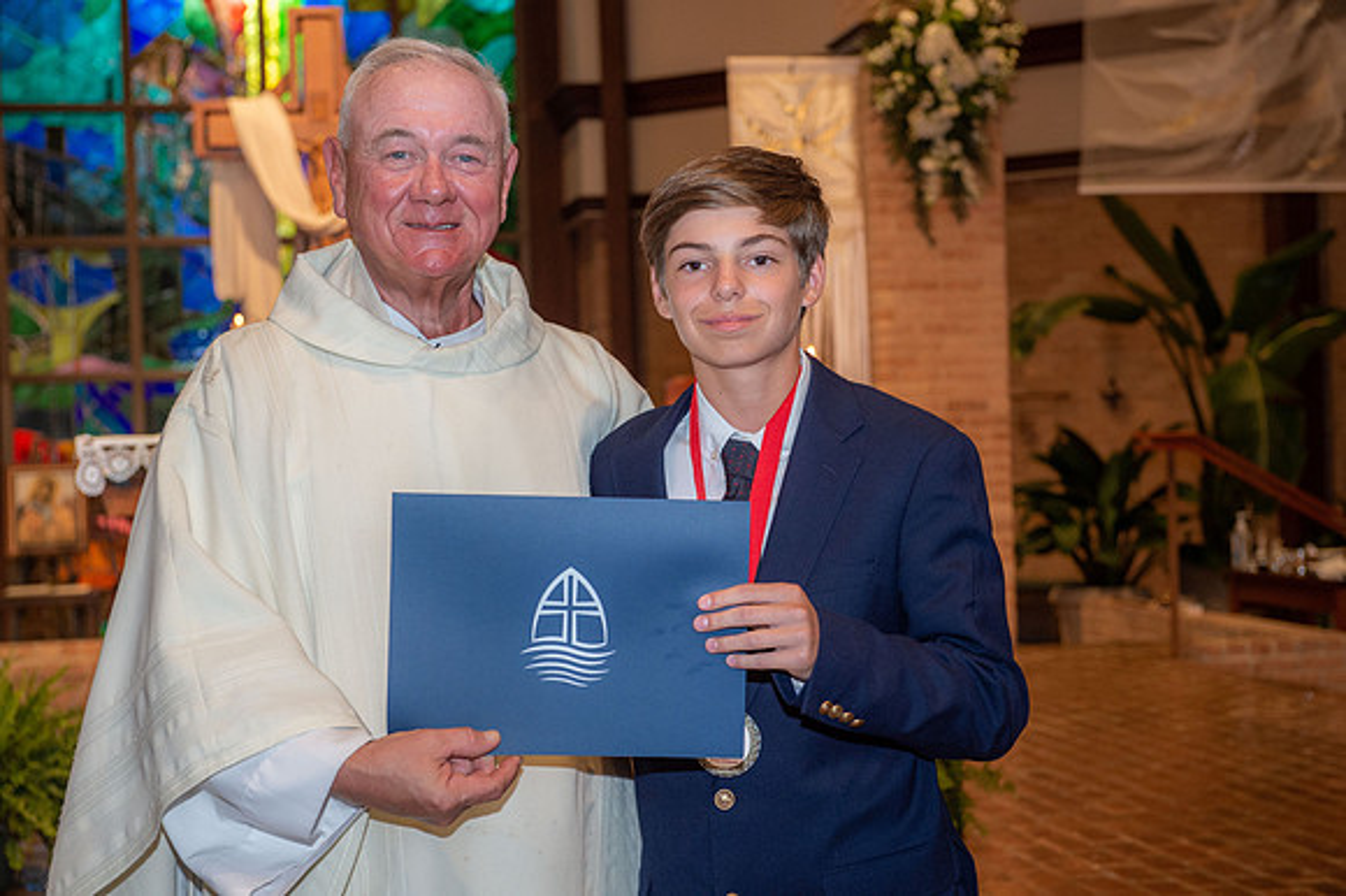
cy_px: 448
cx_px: 673
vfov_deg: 20.6
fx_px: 2466
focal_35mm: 66
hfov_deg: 30.5
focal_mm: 66
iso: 1600
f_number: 5.6
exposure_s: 1/125
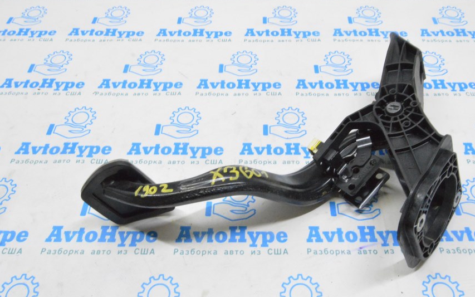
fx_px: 427
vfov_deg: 38.2
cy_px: 124
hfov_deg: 58.0
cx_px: 262
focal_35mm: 33
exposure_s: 1/15
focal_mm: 18
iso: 6400
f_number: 20
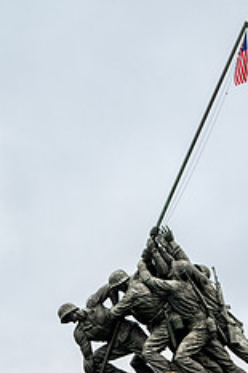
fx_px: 569
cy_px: 304
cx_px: 167
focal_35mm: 55
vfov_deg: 35.0
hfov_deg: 24.5
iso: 180
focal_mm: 28.5
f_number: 6.3
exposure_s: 1/100
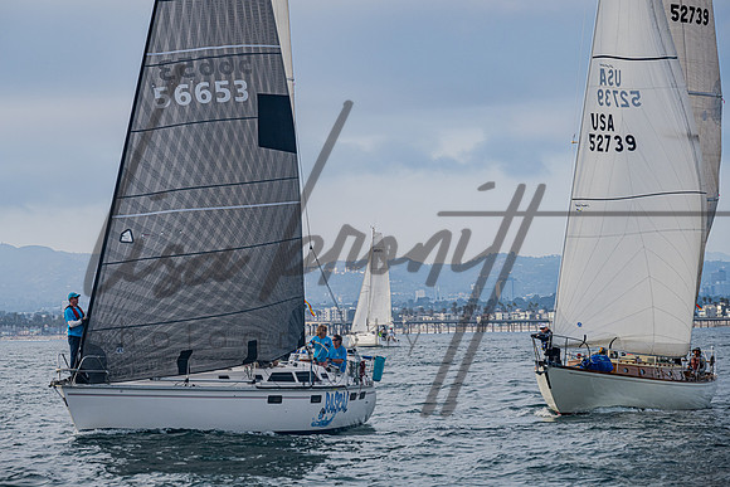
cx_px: 328
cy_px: 223
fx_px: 2820
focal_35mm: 139
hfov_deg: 14.7
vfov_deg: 9.9
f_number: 6.3
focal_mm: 125
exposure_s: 1/640
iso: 400
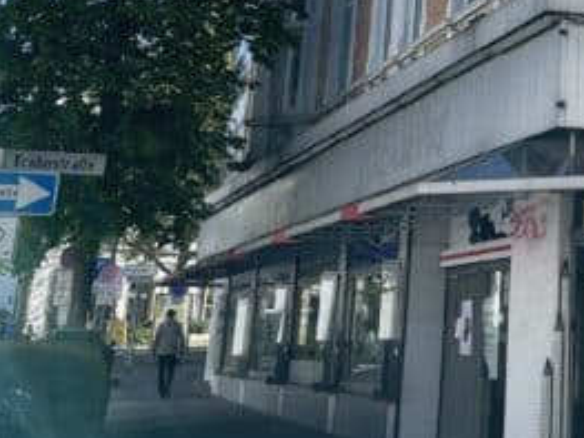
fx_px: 1282
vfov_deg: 18.6
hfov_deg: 23.6
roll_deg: -0.3
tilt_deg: +17.2
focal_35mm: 76
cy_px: -47
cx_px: 688
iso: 32
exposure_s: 1/1435
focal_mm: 4.2
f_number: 1.6
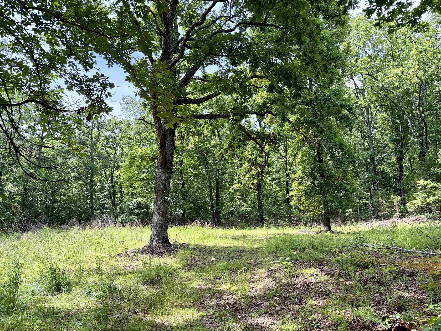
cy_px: 166
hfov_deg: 67.3
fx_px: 331
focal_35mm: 26
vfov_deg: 53.1
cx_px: 220
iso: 64
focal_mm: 5.96
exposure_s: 1/581
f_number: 1.6
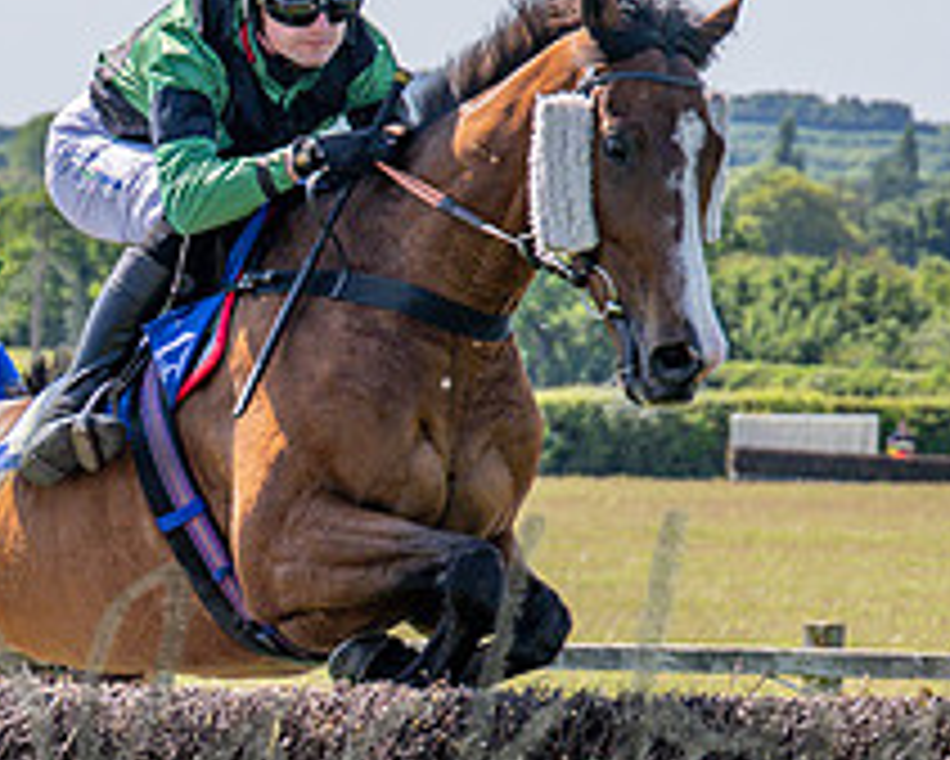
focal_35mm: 330
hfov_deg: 5.9
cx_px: 156
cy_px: 365
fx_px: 9283
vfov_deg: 4.7
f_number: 4
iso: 200
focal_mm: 80
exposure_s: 1/2000
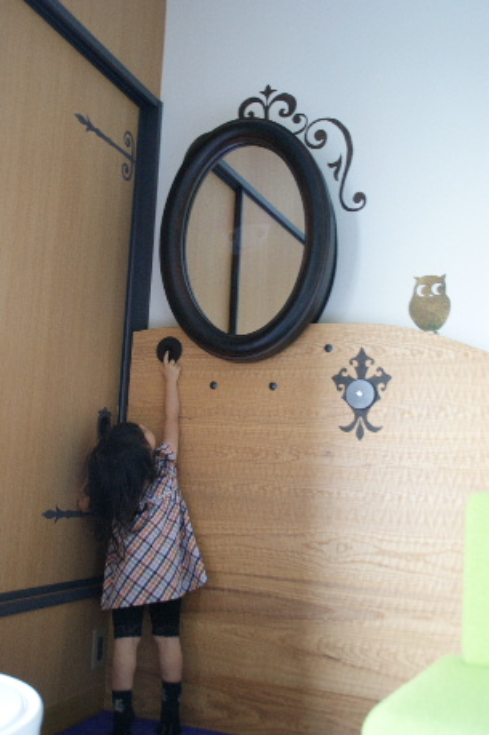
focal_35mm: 39
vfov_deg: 49.6
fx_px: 796
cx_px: 244
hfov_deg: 34.1
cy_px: 368
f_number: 4
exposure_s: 1/10
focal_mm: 26
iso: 400
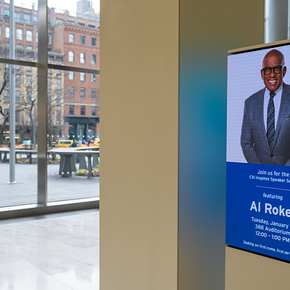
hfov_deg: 38.0
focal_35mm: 44
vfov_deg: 38.3
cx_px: 187
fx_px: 417
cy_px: 145
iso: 200
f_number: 4
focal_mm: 34
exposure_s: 1/125
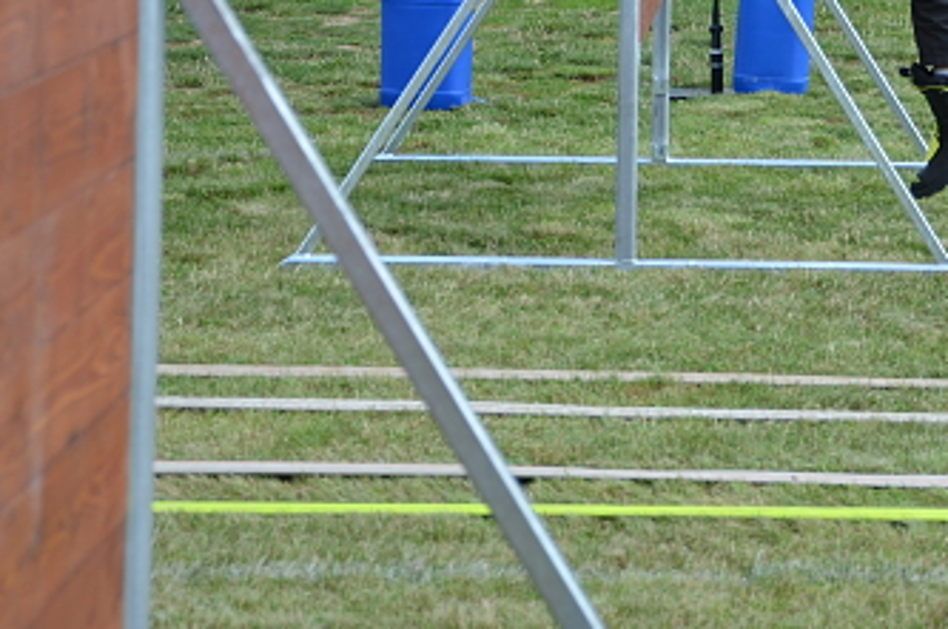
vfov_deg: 7.9
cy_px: -60
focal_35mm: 173
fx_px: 4549
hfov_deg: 11.8
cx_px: 826
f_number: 4.8
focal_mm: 48
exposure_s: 1/320
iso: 100
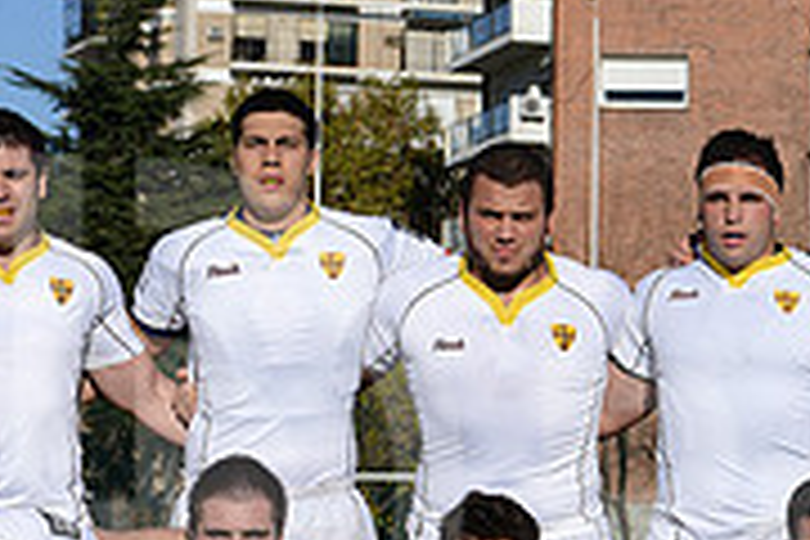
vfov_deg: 10.1
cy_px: 493
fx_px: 3037
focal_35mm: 135
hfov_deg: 14.8
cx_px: 904
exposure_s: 1/4000
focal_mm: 42
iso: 250
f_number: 4.5
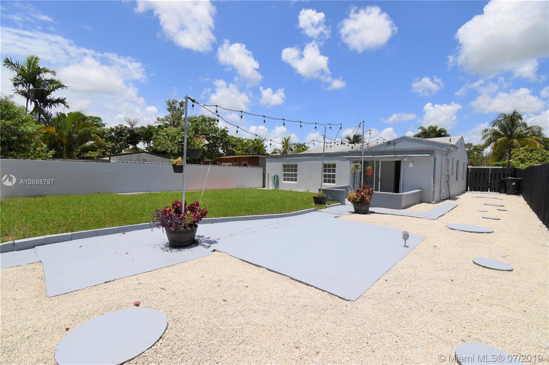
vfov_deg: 77.3
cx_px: 274
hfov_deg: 100.4
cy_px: 182
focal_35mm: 15
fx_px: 229
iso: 200
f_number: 9
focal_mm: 10
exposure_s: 1/800
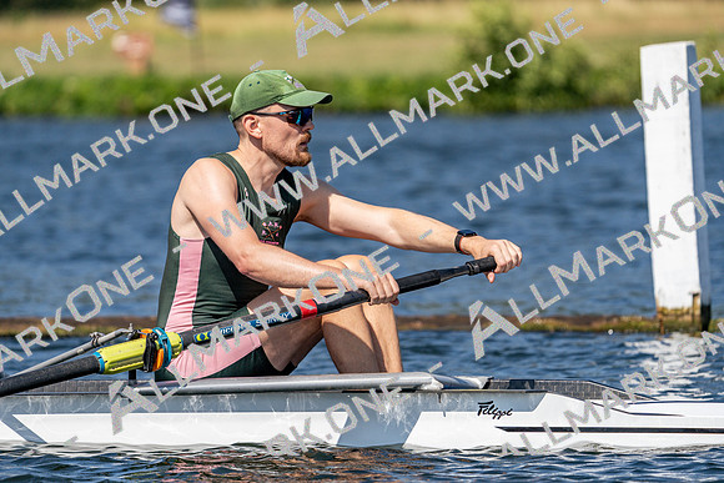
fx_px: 7342
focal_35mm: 365
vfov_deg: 3.8
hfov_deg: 5.6
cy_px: 242
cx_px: 362
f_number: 6.3
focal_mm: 365
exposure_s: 1/2000
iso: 200
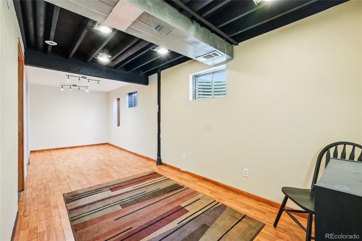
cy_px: 120
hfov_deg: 100.4
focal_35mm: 15
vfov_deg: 77.3
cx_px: 181
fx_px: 151
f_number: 8
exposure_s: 1/8
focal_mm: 10
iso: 800
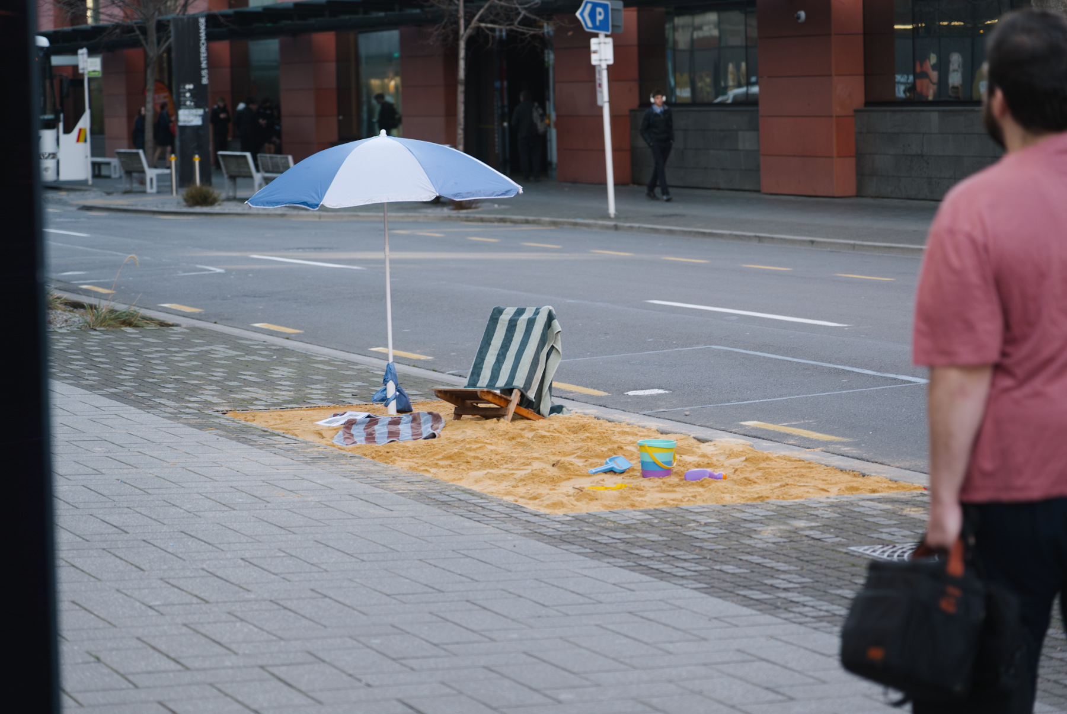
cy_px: 357
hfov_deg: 20.0
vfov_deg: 13.5
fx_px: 3027
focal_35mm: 102
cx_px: 534
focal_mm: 102
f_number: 4
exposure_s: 1/160
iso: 200
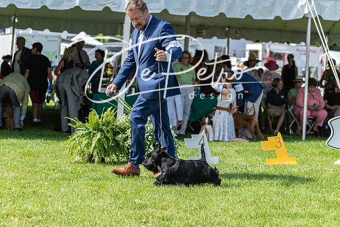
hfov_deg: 19.4
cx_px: 170
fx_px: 993
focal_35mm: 105
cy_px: 114
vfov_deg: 13.0
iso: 800
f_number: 4
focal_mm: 97
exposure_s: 1/2000
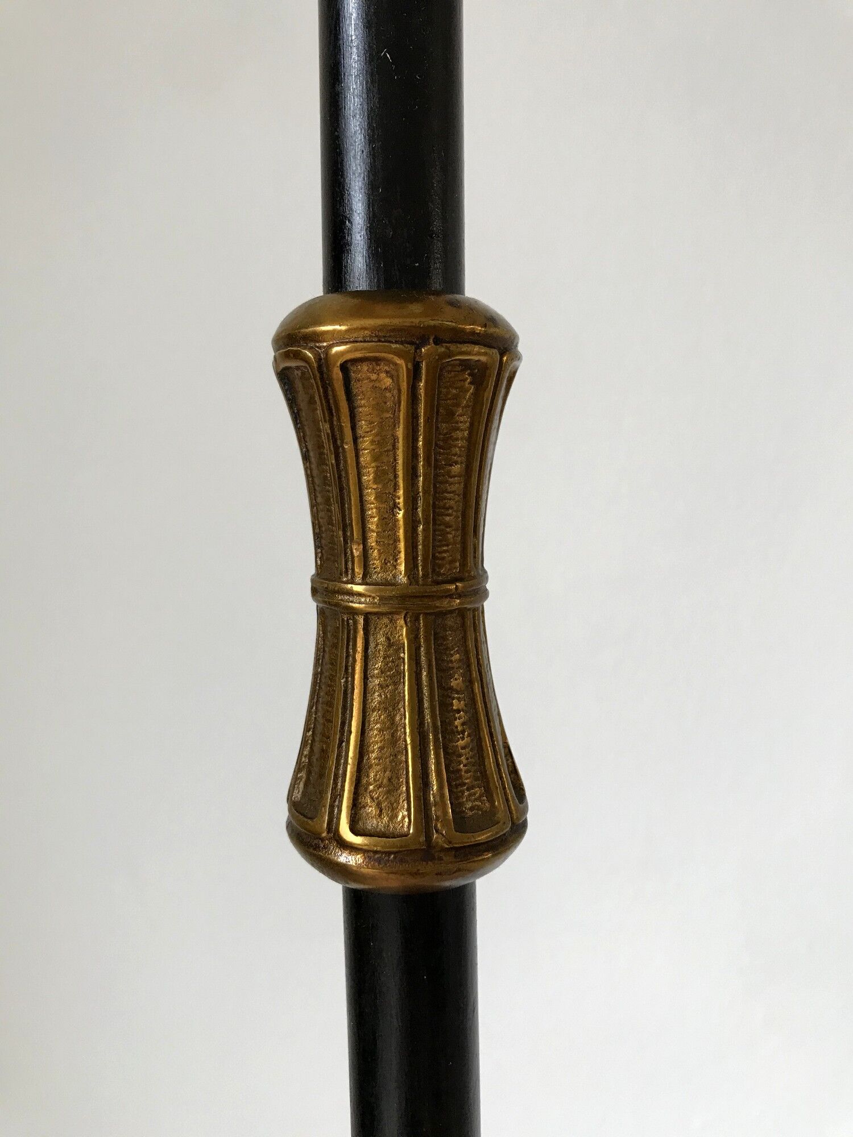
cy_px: 568
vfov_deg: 63.4
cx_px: 426
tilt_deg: -4.3
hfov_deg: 49.7
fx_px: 920
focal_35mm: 28
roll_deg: +1.2
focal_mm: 3.99
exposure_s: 1/33
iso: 32
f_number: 1.8
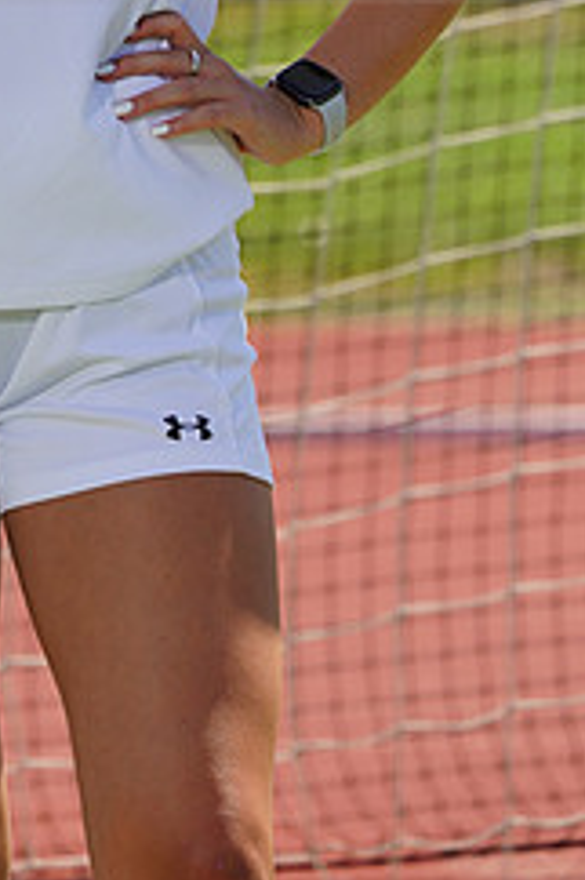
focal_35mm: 958
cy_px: -113
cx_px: -18
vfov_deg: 2.2
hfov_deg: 1.4
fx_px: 23383
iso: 200
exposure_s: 1/250
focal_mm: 400
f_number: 13
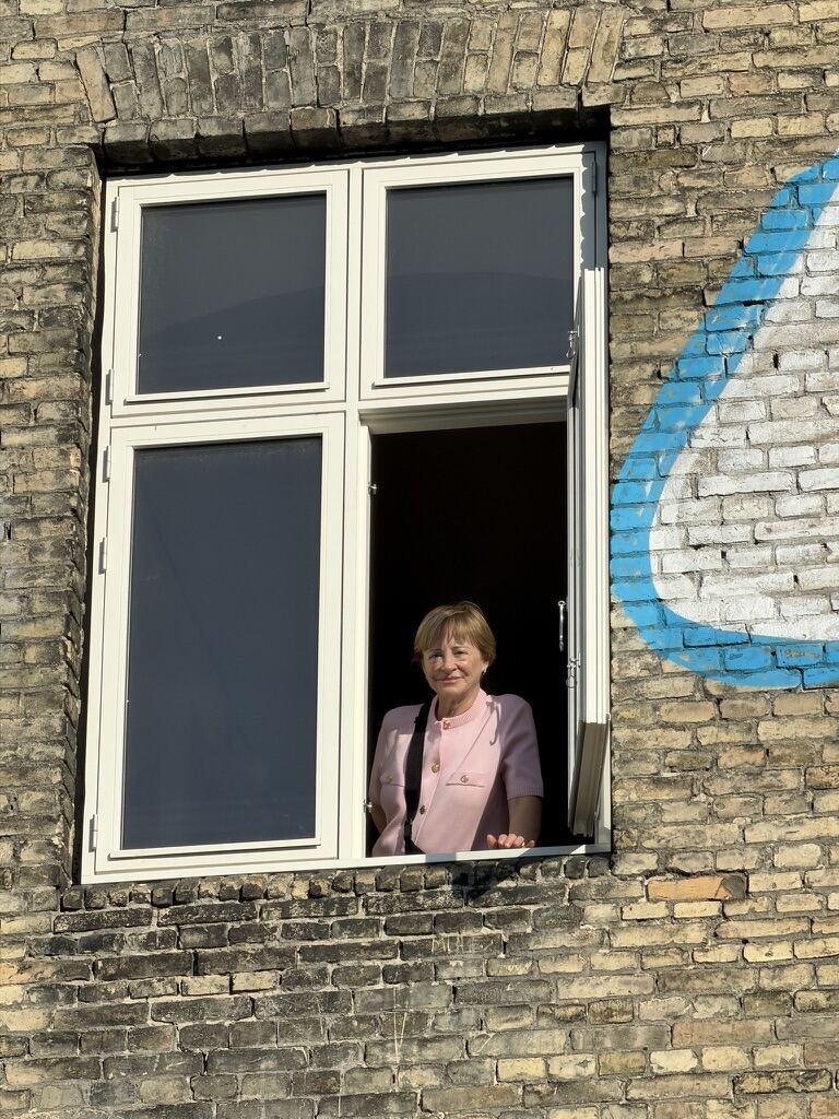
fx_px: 6463
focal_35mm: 200
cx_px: 420
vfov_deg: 9.9
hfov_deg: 7.4
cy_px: 560
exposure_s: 1/639
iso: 20
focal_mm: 16.89
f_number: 2.8
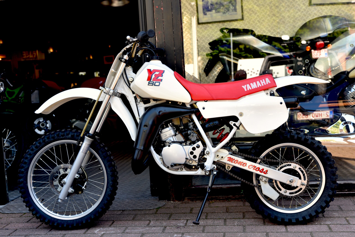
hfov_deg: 42.7
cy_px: 118
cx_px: 178
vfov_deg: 29.3
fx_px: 454
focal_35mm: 46
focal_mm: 46
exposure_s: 1/60
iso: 100
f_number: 4
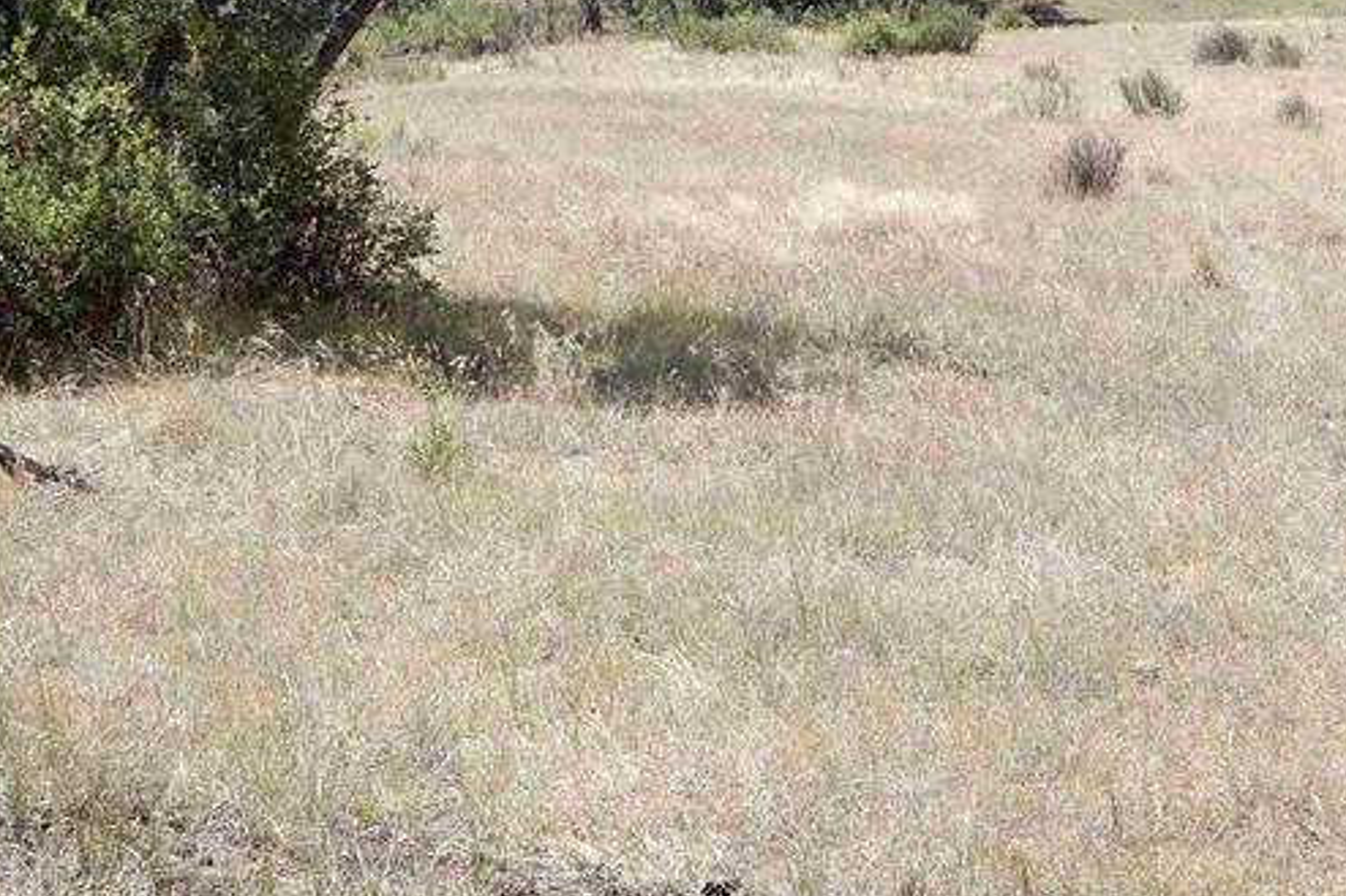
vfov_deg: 11.0
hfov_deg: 16.7
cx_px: 580
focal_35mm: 123
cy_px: -79
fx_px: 4597
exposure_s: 1/250
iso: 80
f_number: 4.5
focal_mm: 10.2
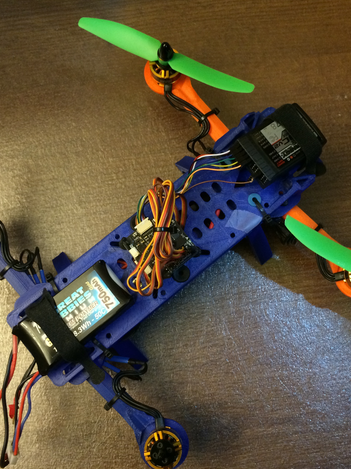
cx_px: 183
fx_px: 527
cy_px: 234
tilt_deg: -80.7
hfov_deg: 36.8
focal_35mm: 39
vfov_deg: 47.9
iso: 250
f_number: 2.2
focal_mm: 4.15
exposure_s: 1/17
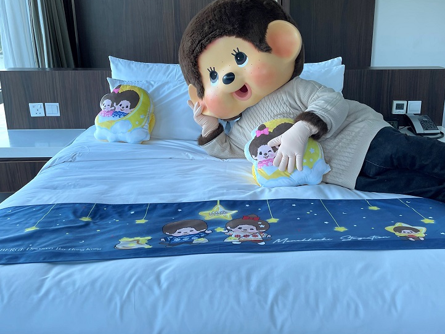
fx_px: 463
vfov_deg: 39.5
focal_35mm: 36
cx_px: 254
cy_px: 136
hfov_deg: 51.2
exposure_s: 1/121
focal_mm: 5.1
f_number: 1.6
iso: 50
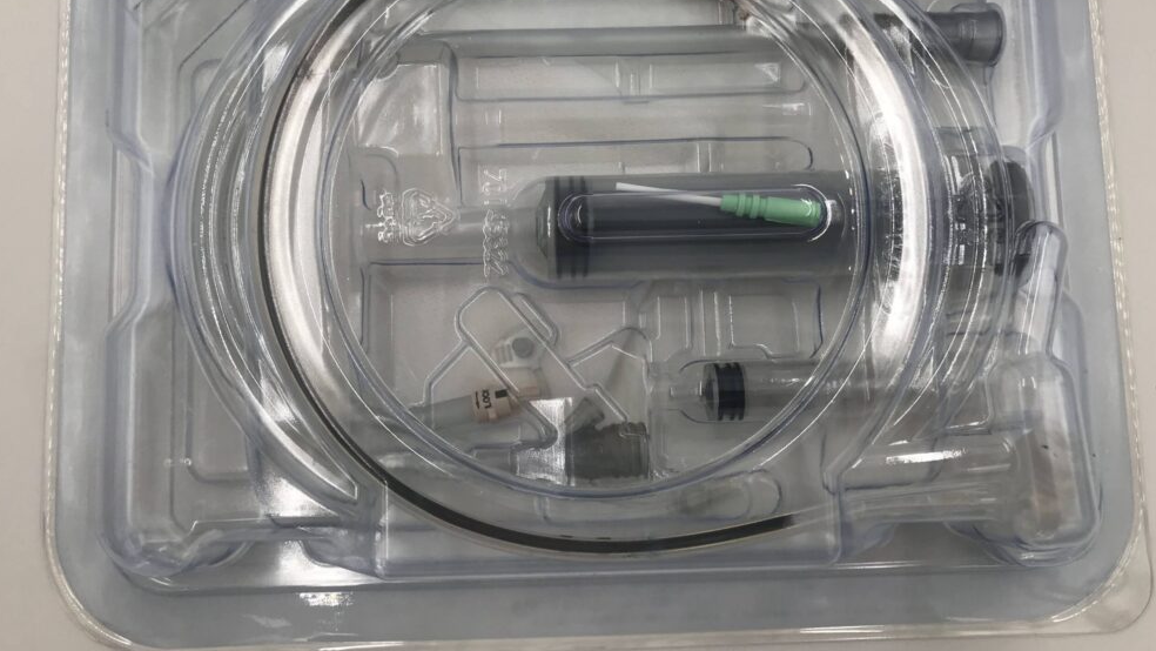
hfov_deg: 62.6
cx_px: 579
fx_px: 950
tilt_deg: -83.9
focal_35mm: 31
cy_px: 255
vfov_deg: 37.6
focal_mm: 3.99
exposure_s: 1/172
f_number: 1.8
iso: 20
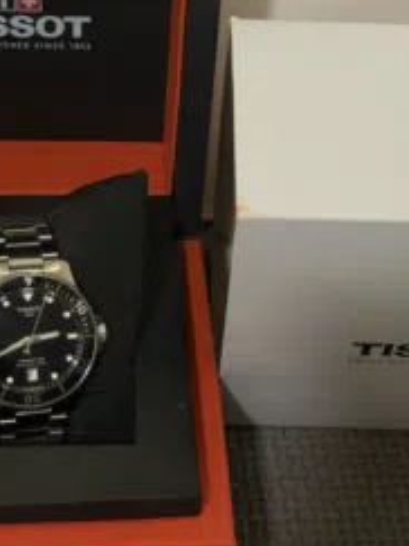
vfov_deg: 24.5
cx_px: 209
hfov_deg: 18.6
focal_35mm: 79
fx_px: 1246
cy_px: 160
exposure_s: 1/50
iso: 200
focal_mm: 6.76
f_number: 1.78
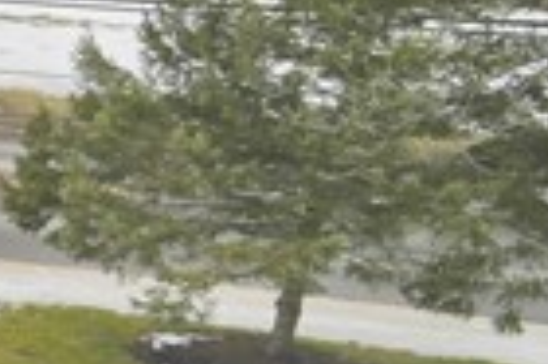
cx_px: -1409
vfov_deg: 10.9
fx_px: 1885
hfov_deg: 9.3
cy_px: 411
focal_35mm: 124
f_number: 9
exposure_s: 1/200
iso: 100
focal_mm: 16
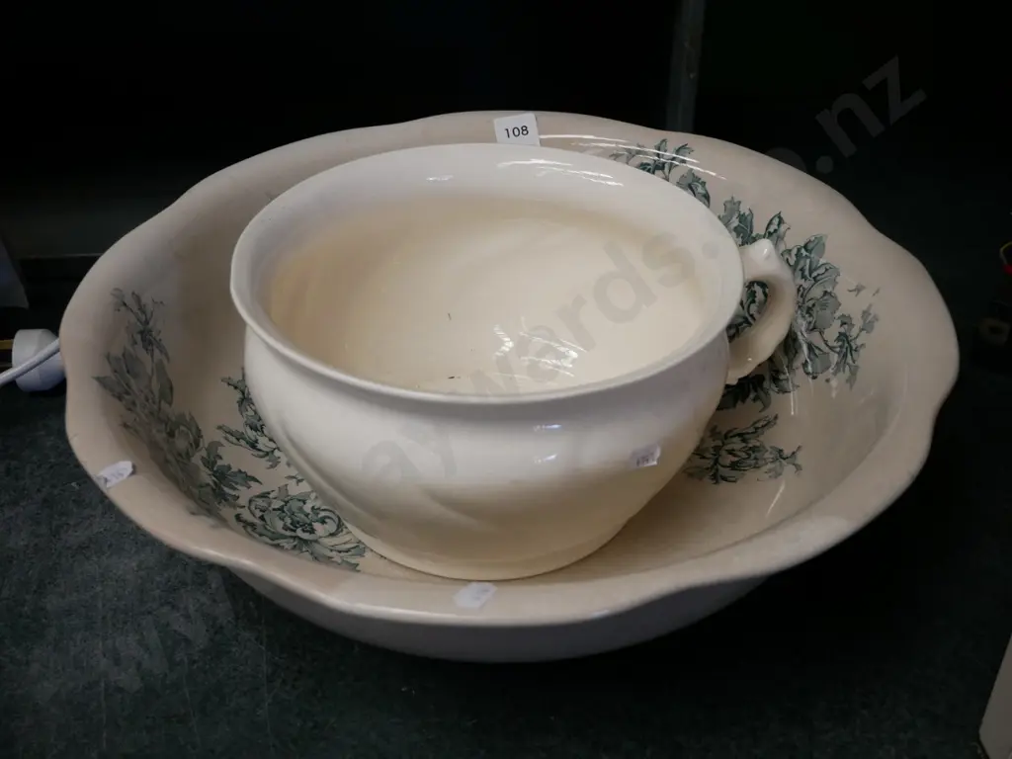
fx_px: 1169
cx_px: 506
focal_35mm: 40
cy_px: 380
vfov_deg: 36.0
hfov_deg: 46.8
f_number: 4.1
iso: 800
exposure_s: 1/60
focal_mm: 20
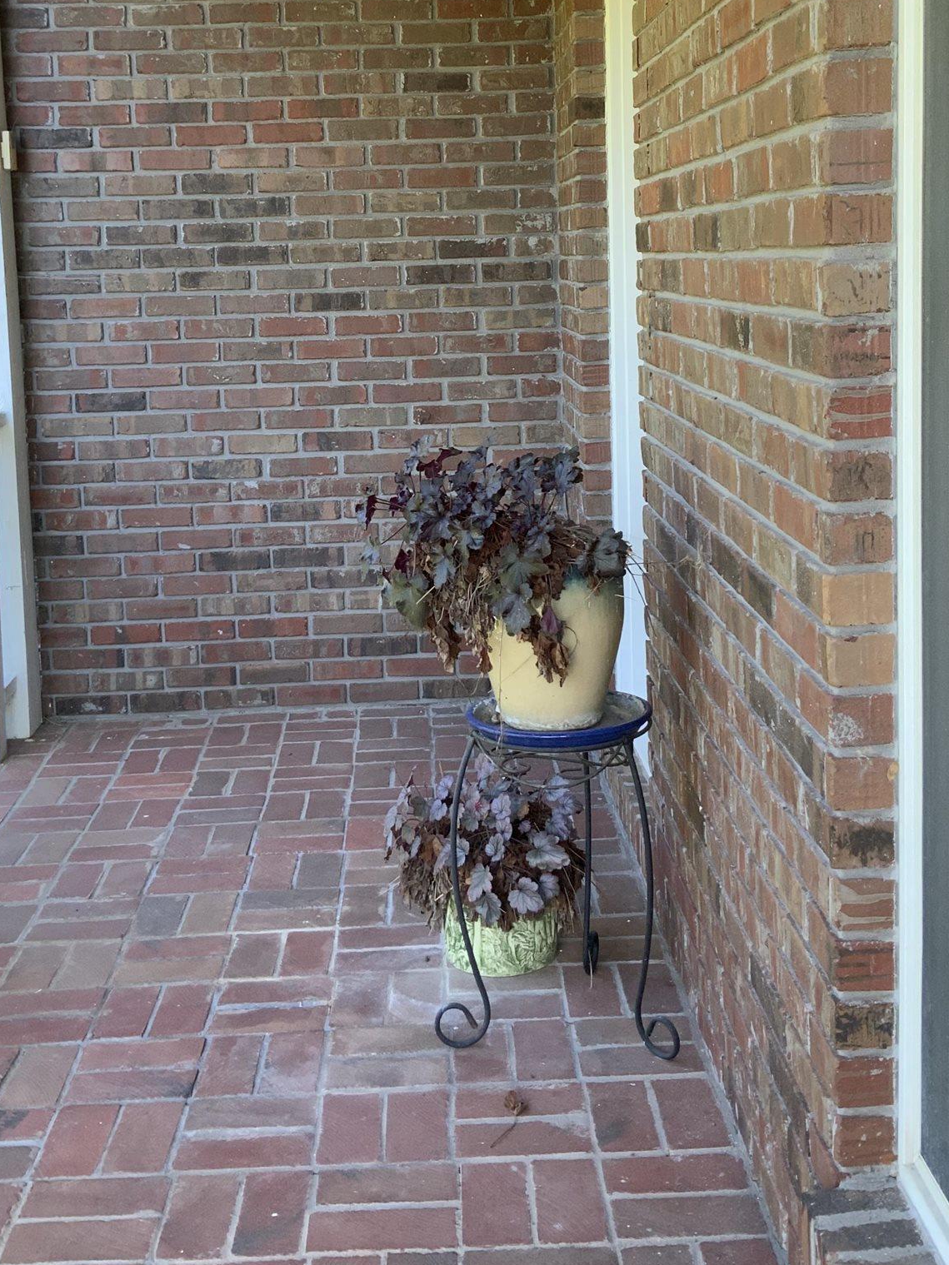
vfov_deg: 42.3
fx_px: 1609
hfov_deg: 32.9
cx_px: 449
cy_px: 416
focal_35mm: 44
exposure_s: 1/122
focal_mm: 3
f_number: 1.8
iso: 50
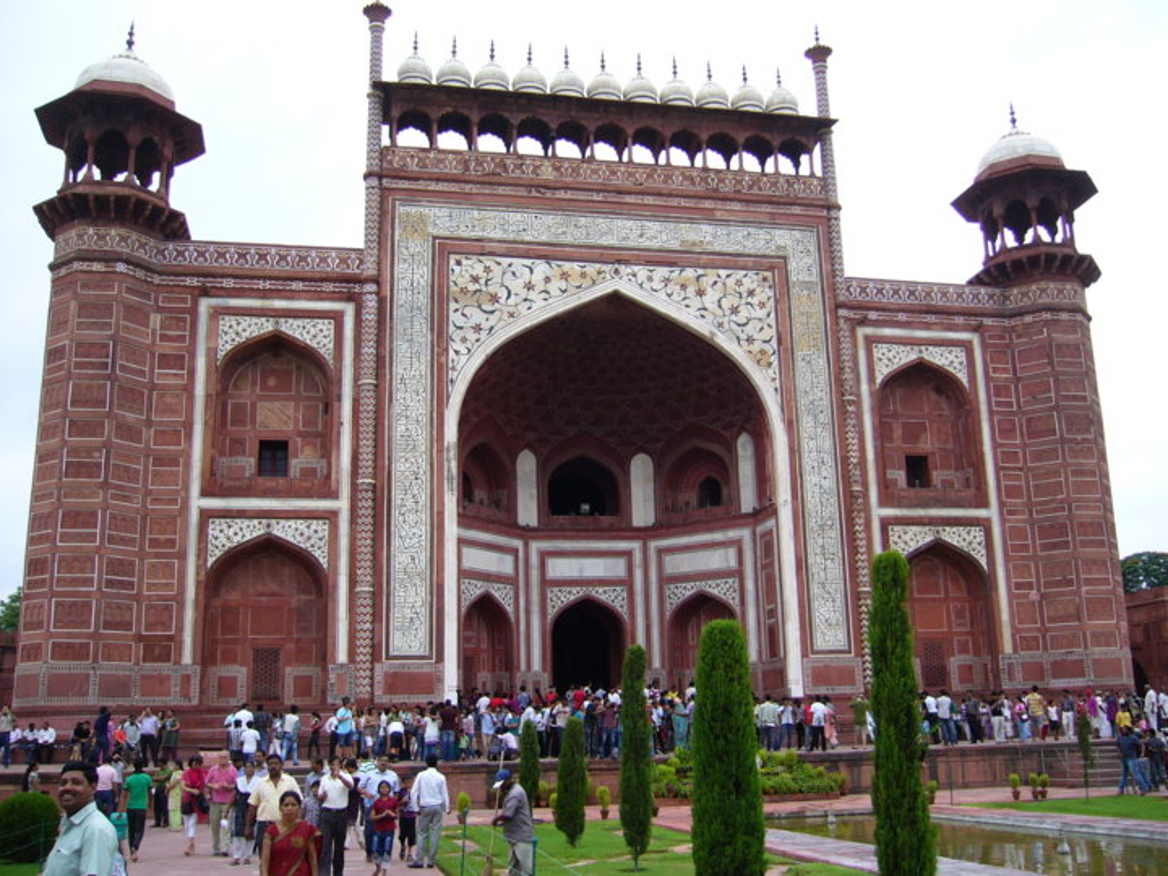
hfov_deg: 52.6
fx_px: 1181
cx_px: 584
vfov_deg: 40.7
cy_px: 438
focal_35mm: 35
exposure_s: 1/160
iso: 80
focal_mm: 5.8
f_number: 2.8
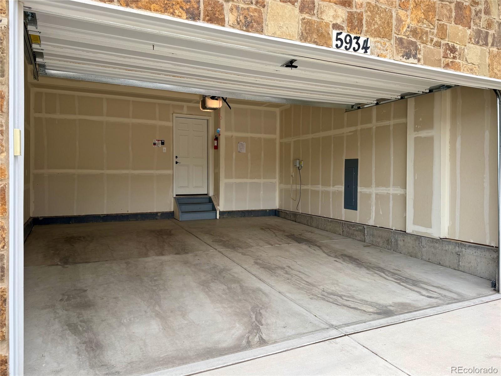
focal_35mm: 24
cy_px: 188
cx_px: 250
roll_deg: +0.9
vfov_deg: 56.8
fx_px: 347
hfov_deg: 71.6
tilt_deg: -1.7
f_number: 1.78
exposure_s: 1/909
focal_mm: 6.76
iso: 80
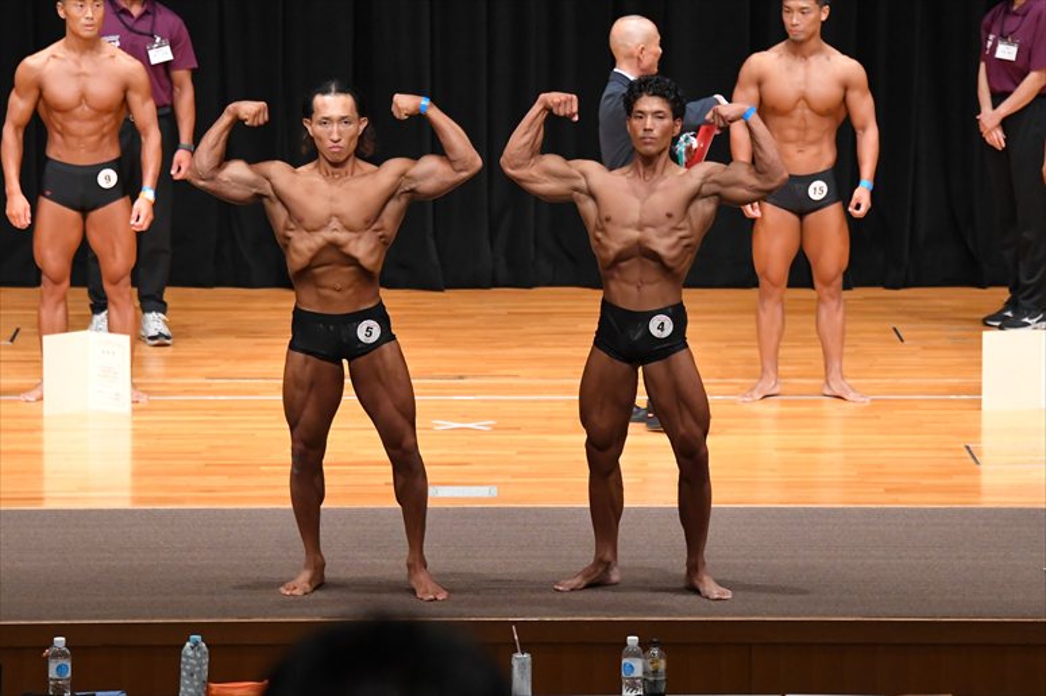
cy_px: 348
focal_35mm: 202
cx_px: 523
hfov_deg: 10.2
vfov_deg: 6.8
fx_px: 5866
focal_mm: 135
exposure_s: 1/400
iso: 5000
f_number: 5.6
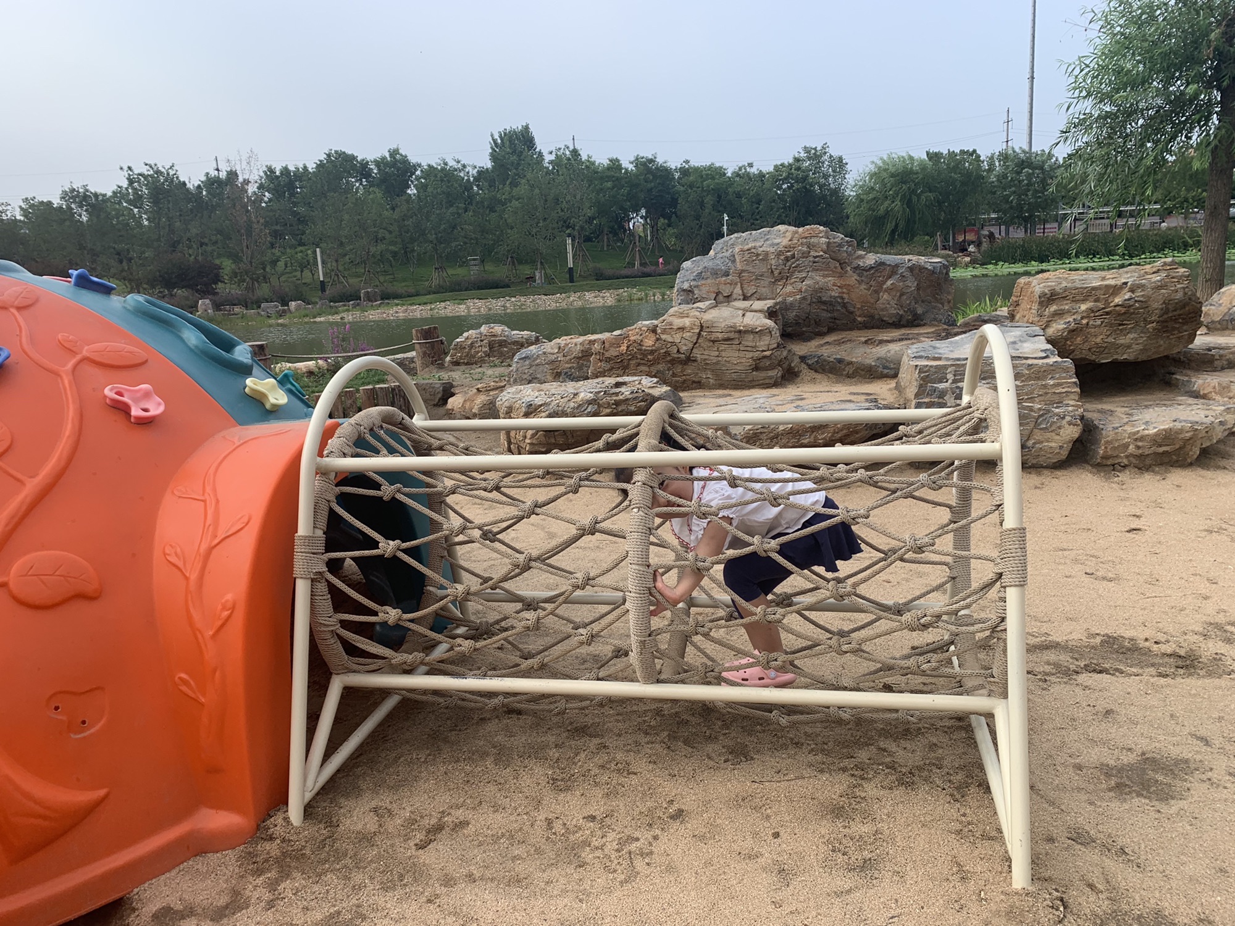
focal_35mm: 26
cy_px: 463
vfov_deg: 53.1
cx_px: 618
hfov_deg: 67.3
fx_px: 928
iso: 25
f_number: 1.8
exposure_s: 1/1427
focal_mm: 4.25
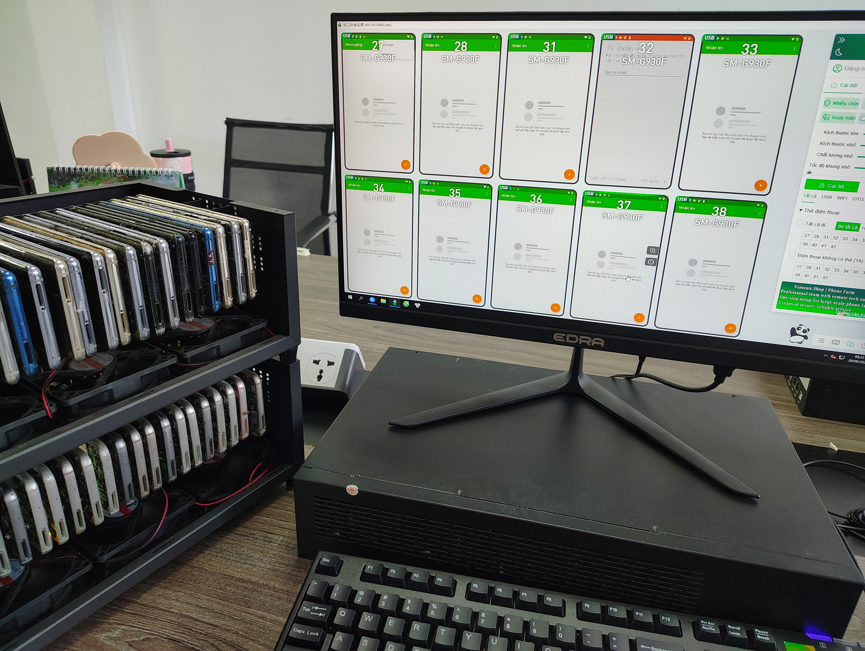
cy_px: 326
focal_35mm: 24
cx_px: 432
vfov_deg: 56.9
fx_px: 601
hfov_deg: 71.5
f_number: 1.8
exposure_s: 1/100
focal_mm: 5.56
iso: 900
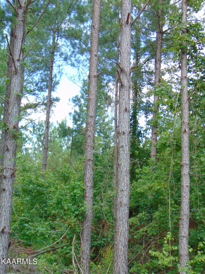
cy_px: 137
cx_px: 102
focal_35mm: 60
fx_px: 474
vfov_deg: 32.2
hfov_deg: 24.4
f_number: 3.6
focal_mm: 10.8
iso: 80
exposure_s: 1/160
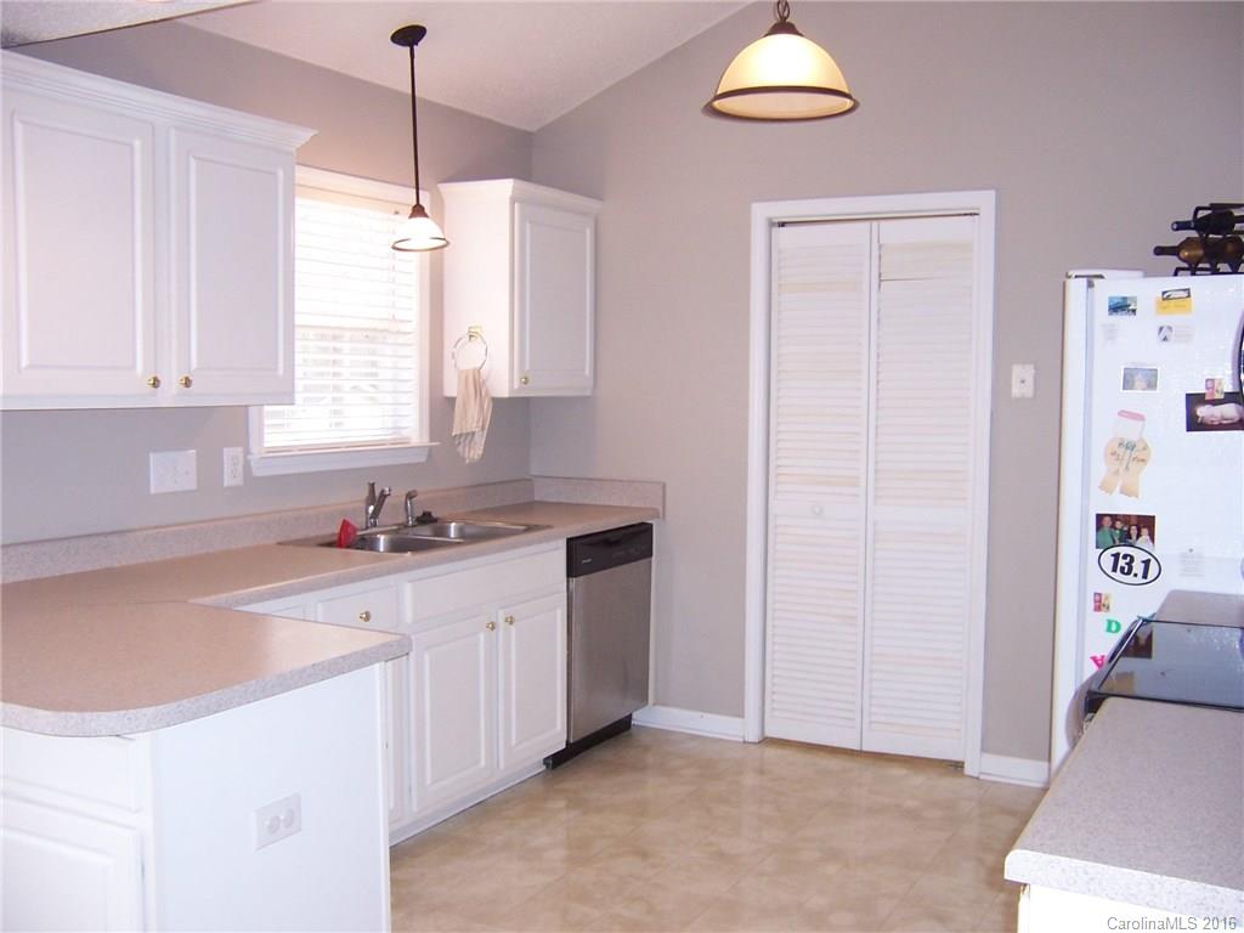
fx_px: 1186
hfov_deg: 55.4
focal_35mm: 33
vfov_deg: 42.9
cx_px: 622
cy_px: 466
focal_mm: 5.5
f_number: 2.8
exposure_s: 1/60
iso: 140
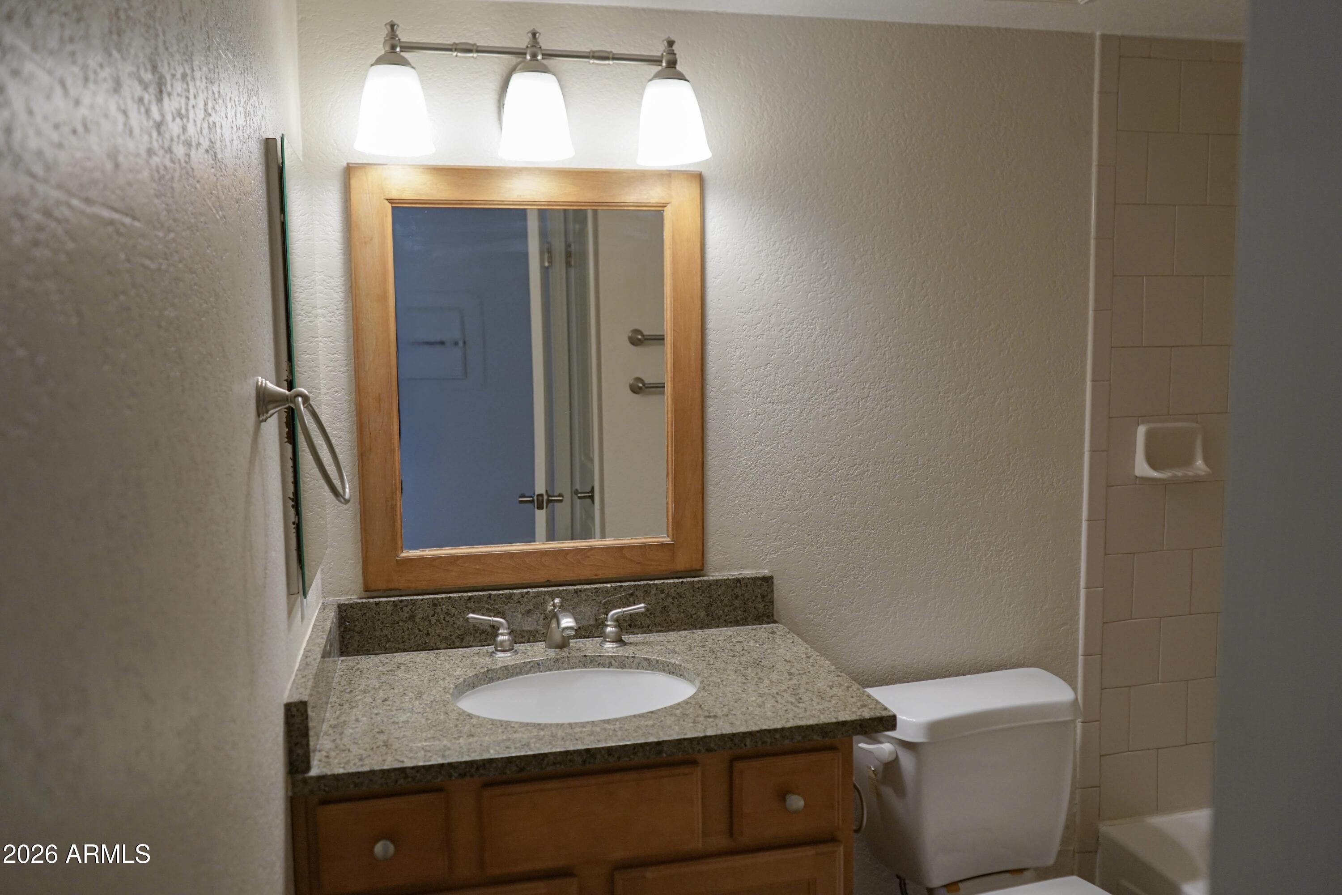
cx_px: 671
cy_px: 448
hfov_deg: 65.5
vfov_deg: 46.4
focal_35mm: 28
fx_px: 1044
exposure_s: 1/160
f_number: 4
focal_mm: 28
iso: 800
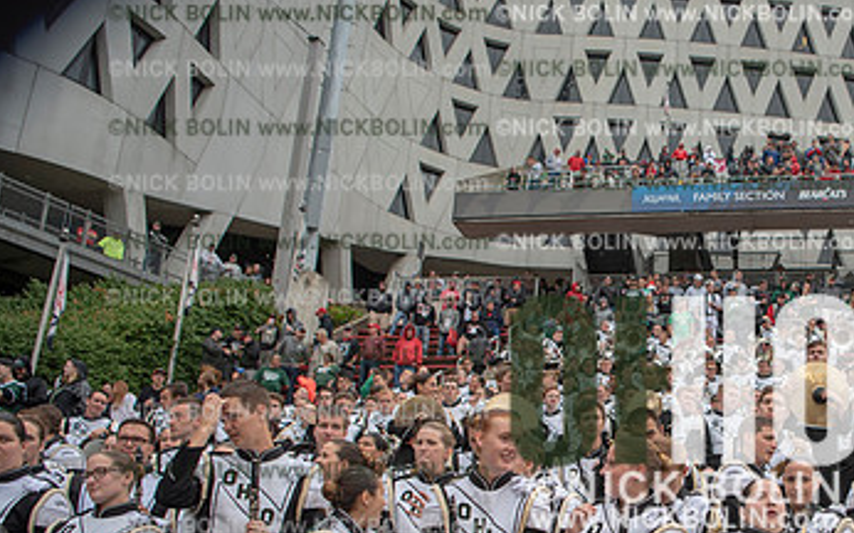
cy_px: 413
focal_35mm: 41
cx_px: 684
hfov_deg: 45.8
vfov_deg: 30.6
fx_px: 954
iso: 250
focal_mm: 24
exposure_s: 1/800
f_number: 2.8
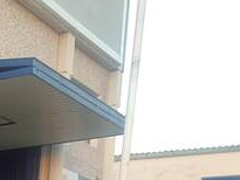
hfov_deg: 12.5
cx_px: -324
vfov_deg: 10.6
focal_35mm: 125
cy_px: 386
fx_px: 867
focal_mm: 5.95
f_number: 1.89
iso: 91
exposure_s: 1/50
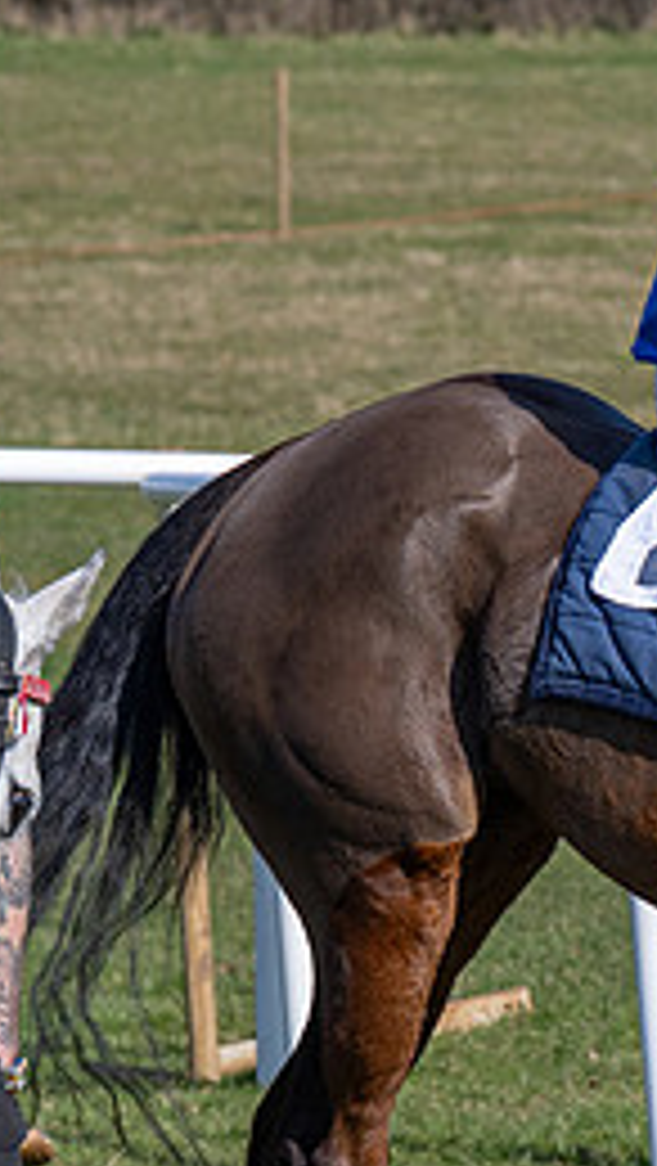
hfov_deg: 2.8
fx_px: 13296
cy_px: 643
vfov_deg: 5.0
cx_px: 1108
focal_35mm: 430
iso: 200
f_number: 5
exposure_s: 1/2000
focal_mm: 86
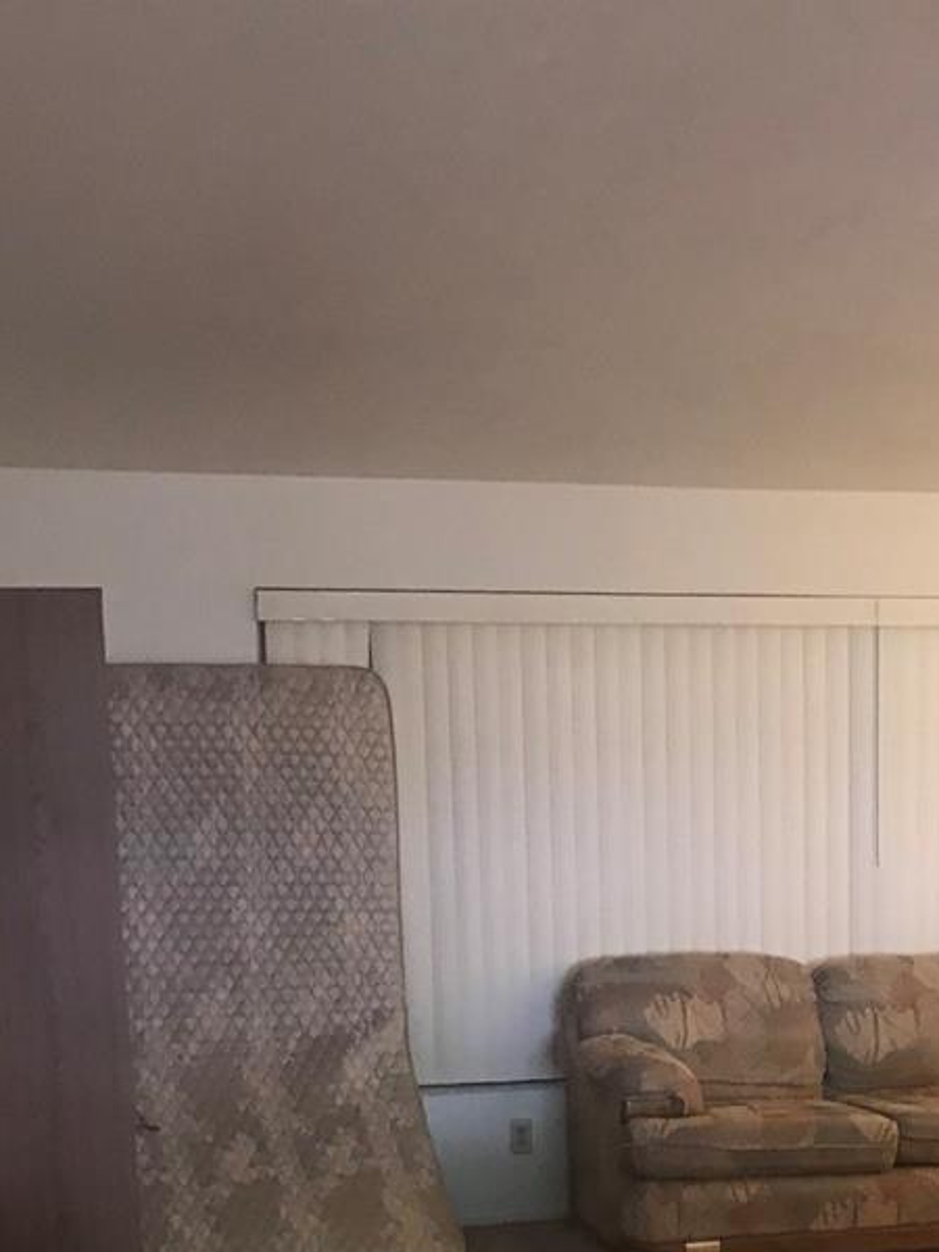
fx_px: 2025
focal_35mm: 56
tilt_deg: -7.7
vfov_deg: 33.1
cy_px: 1052
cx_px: 701
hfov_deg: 25.8
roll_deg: -0.5
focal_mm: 3.99
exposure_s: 1/13
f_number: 1.8
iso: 100
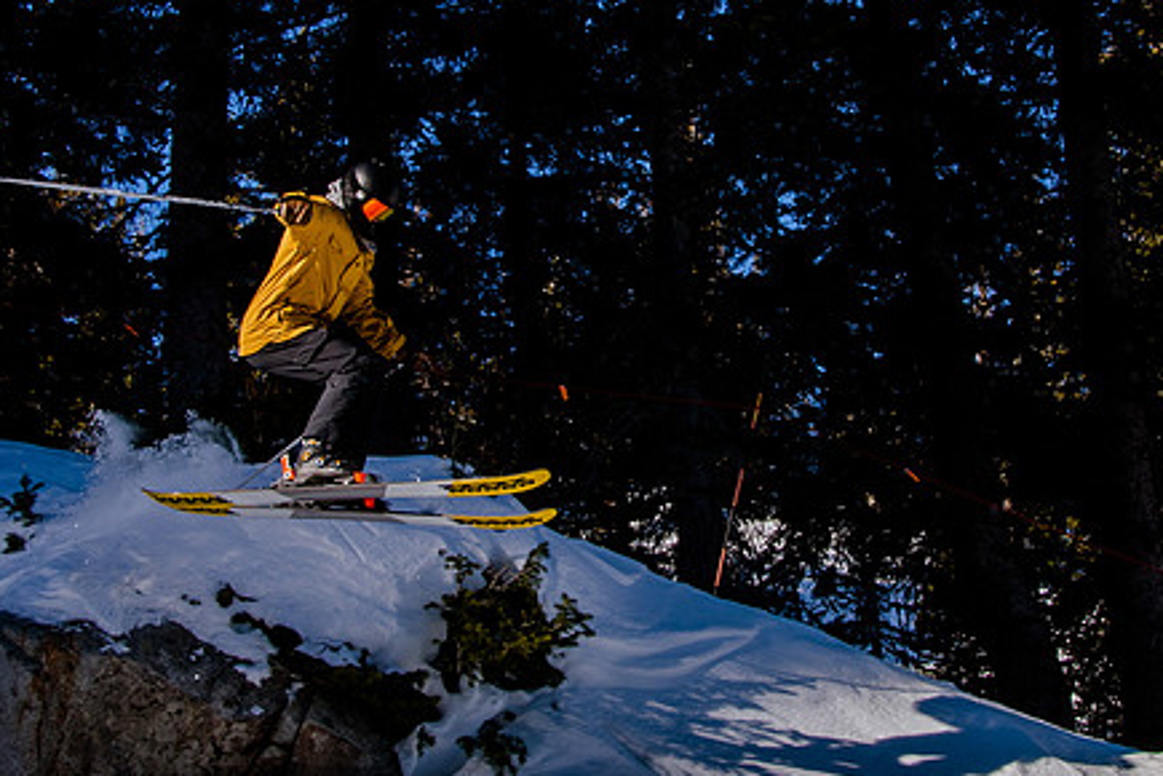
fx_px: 2100
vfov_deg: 20.9
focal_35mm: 65
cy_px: 281
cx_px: 697
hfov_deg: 30.9
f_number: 8
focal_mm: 24
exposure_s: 1/1000
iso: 160
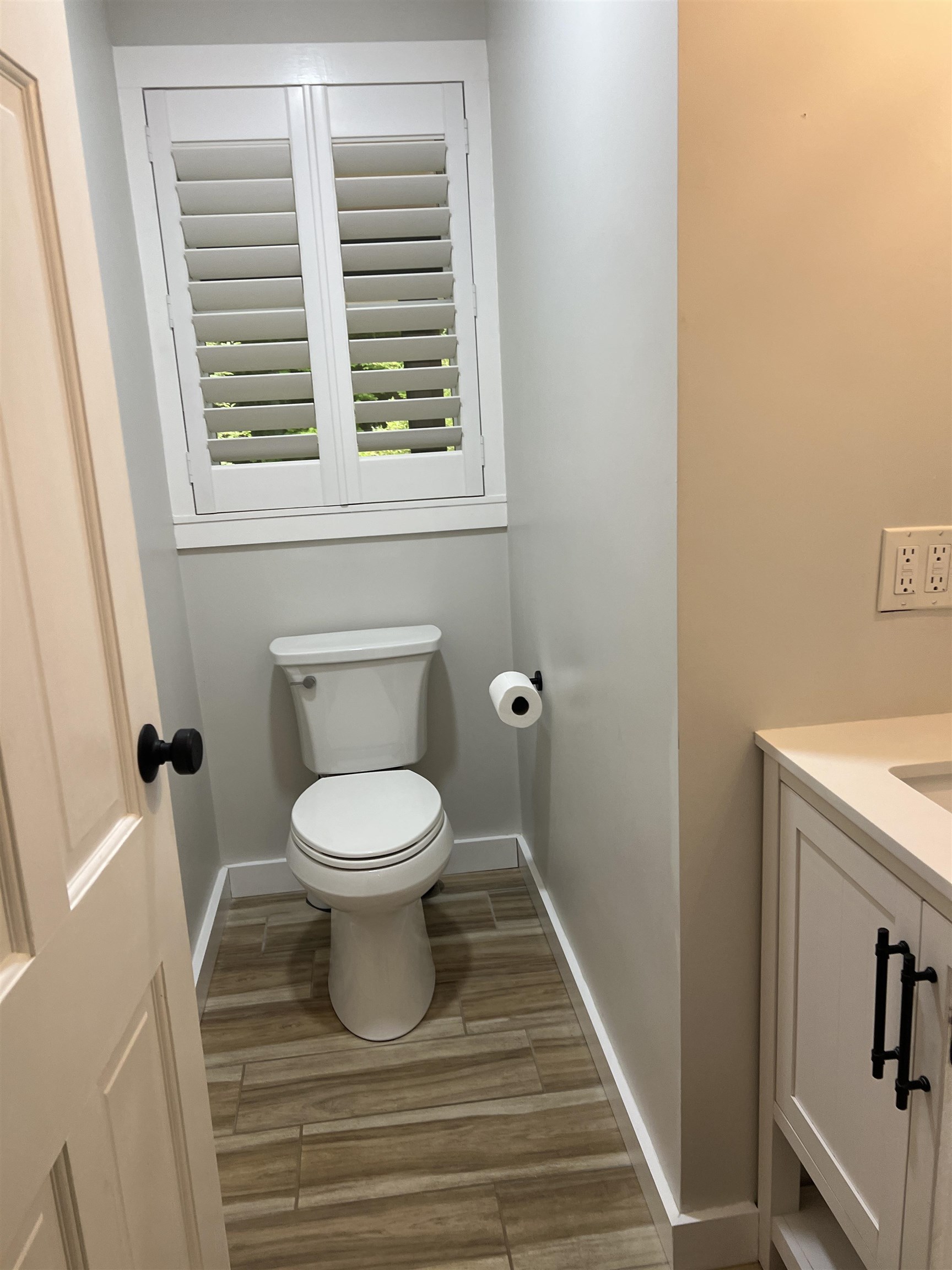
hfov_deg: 53.1
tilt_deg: -10.0
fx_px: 953
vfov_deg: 67.3
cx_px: 476
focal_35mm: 26
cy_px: 635
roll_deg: +2.8
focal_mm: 5.7
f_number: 1.5
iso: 100
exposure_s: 1/120
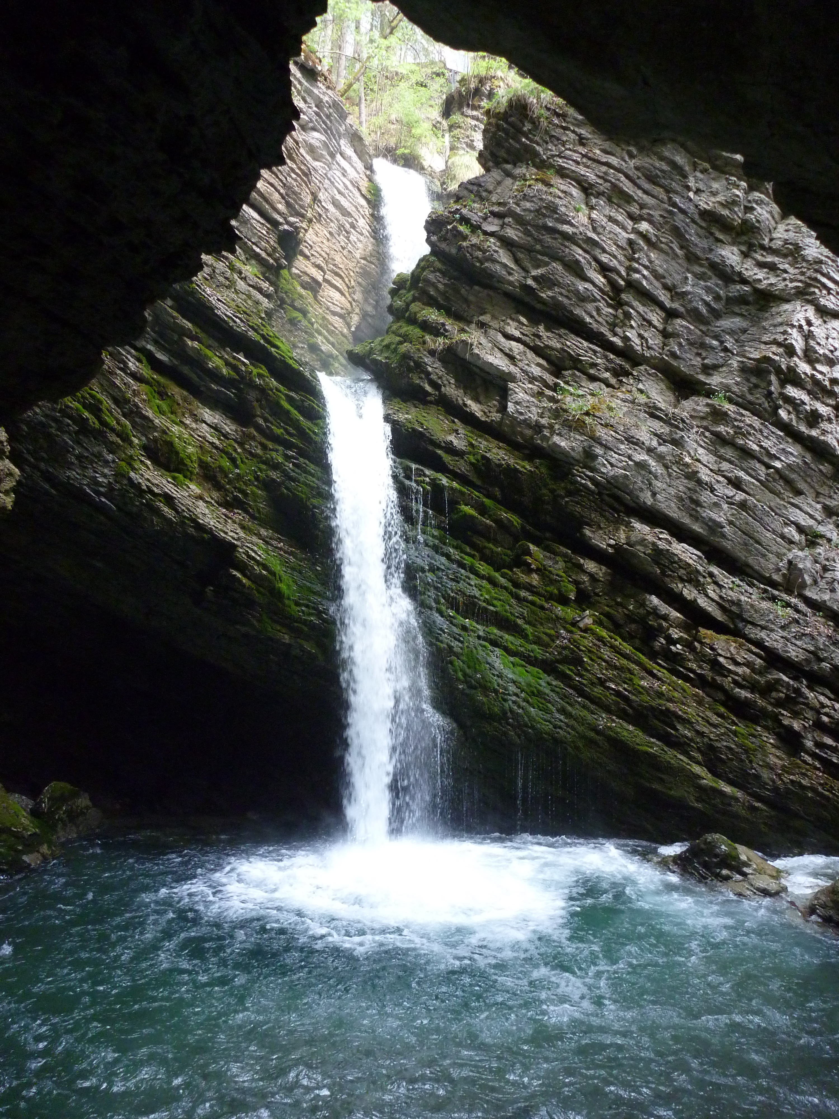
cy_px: 560
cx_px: 420
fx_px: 905
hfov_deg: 49.7
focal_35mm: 28
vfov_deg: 63.4
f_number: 3.3
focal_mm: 4.9
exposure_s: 1/125
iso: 320
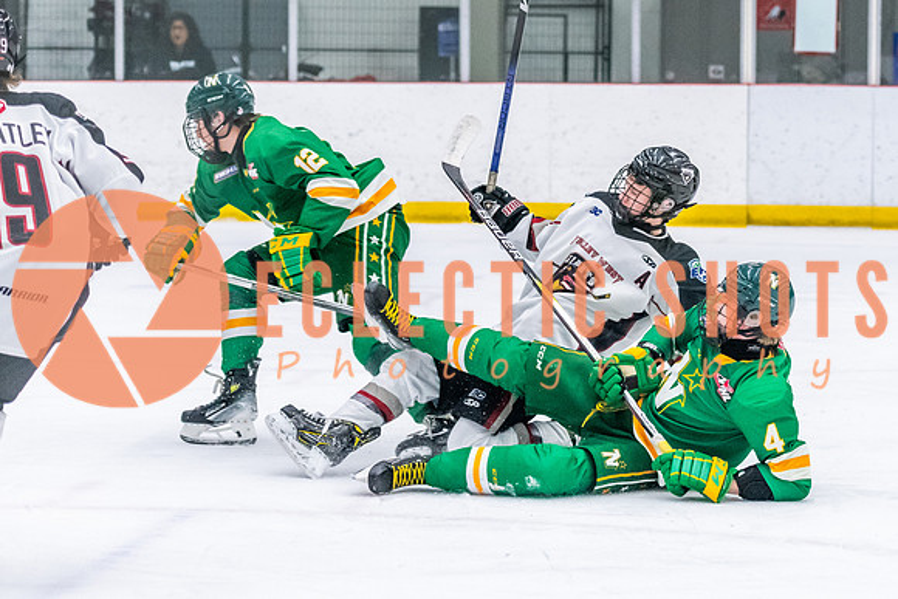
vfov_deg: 9.1
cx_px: 688
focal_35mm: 151
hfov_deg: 13.6
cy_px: 247
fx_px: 3757
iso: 4000
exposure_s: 1/800
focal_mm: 80
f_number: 2.8
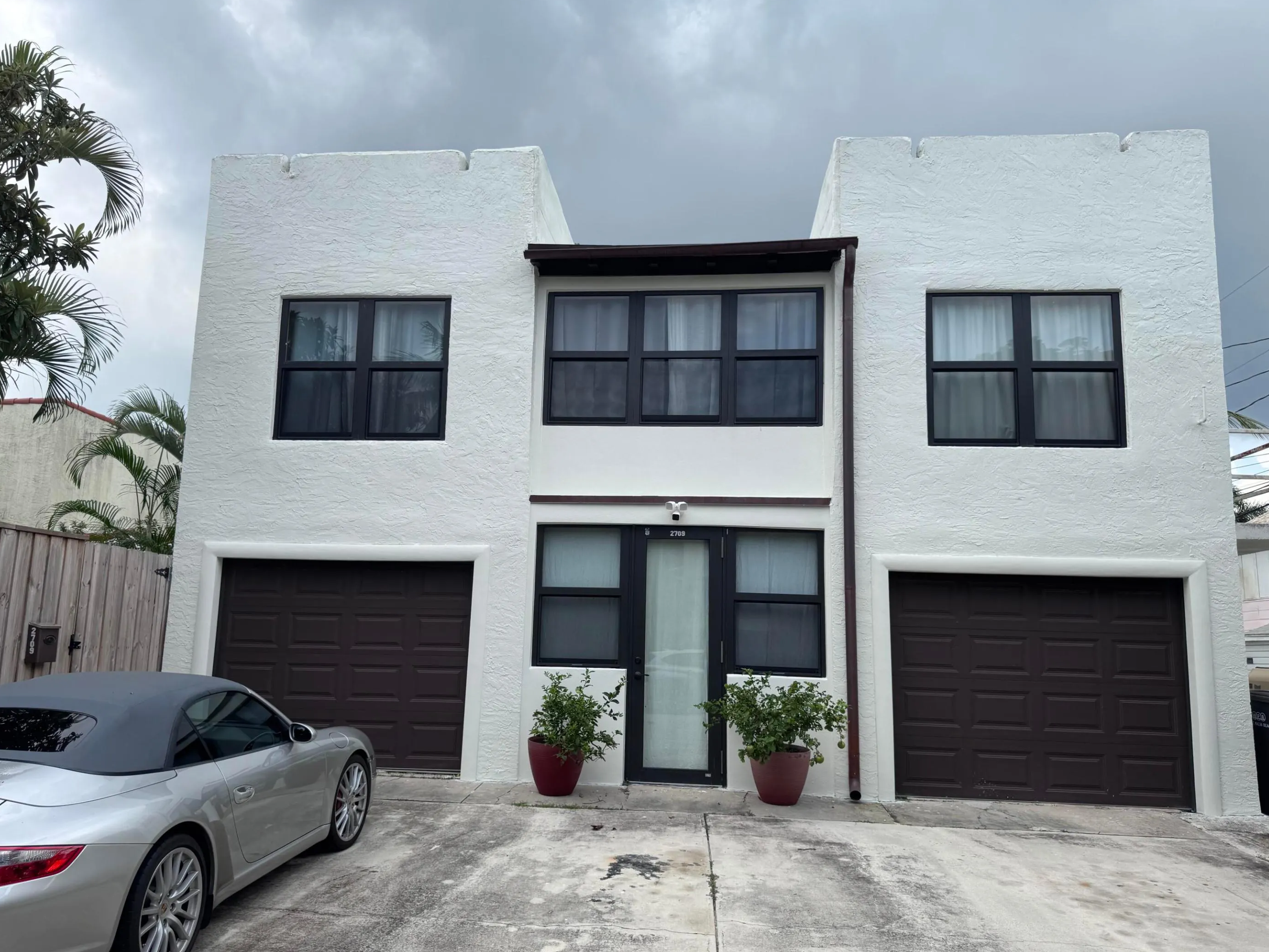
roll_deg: -1.8
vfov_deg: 54.9
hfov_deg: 69.4
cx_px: 622
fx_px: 917
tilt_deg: +8.6
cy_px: 493
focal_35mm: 25
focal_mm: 6.76
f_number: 1.78
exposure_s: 1/2959
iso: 80
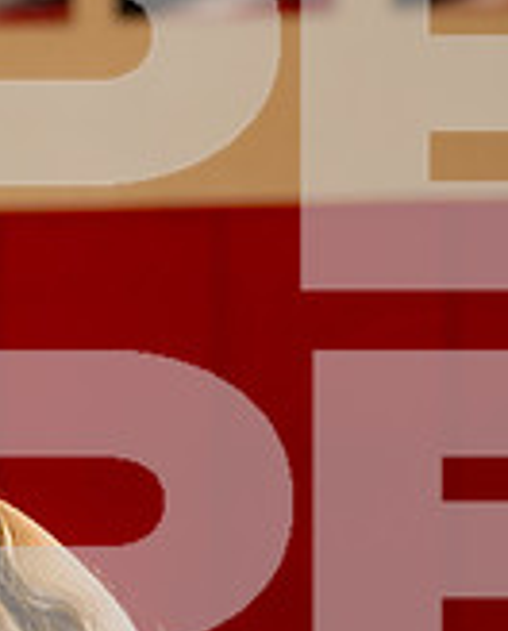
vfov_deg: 10.0
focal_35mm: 192
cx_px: -223
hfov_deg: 7.9
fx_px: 3595
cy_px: 556
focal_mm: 58
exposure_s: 1/250
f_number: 4.5
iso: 500
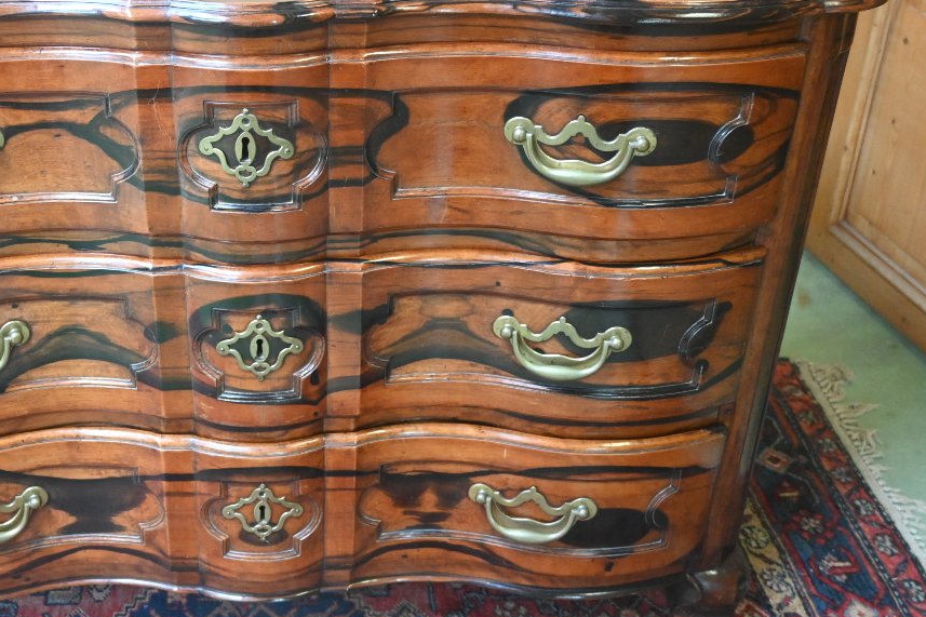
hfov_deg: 39.4
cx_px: 284
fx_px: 1269
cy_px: 305
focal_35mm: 49
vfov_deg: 27.3
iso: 2800
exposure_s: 1/125
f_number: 3.8
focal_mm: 23.5
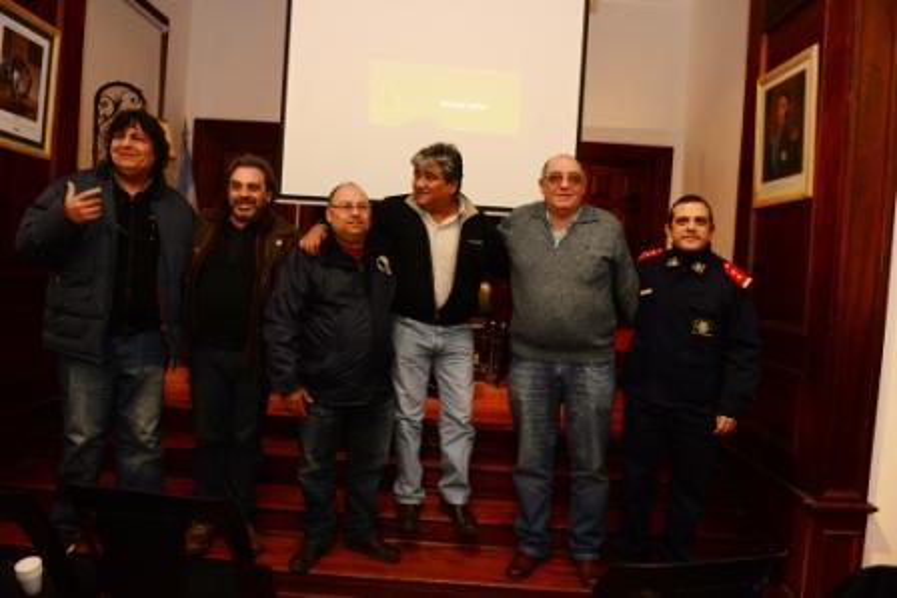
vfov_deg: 53.2
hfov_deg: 73.7
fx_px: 598
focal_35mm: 24
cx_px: 448
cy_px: 299
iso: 2500
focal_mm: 24
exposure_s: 1/200
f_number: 4
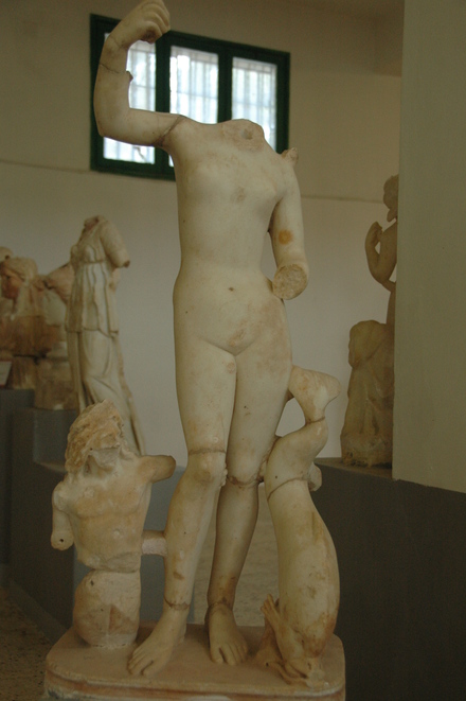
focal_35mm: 48
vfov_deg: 41.1
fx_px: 933
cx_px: 233
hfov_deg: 28.0
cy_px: 350
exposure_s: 1/80
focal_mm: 32
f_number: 4.5
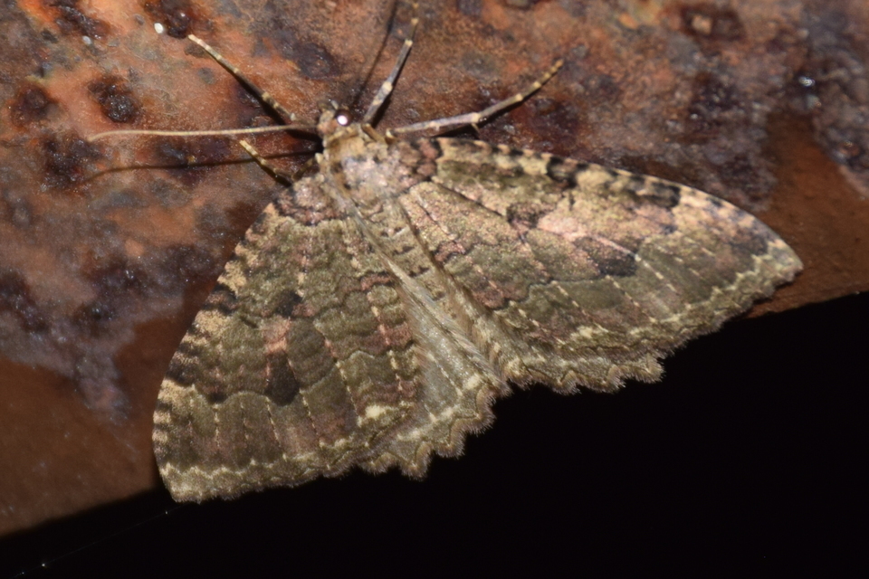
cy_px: 290
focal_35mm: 210
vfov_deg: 6.5
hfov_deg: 9.8
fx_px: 5069
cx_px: 434
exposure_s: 1/60
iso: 320
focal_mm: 140
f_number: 7.1
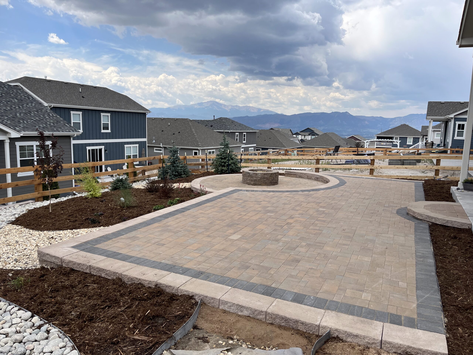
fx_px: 355
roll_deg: -1.4
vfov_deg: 53.1
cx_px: 236
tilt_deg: -8.2
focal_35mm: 26
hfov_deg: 67.3
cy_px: 178
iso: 50
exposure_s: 1/2755
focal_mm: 5.1
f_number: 1.6
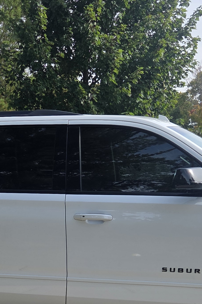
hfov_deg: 19.3
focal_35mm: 70
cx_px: 55
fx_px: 589
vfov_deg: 27.8
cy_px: 272
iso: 80
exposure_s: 1/3945
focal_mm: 5.4
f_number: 1.8
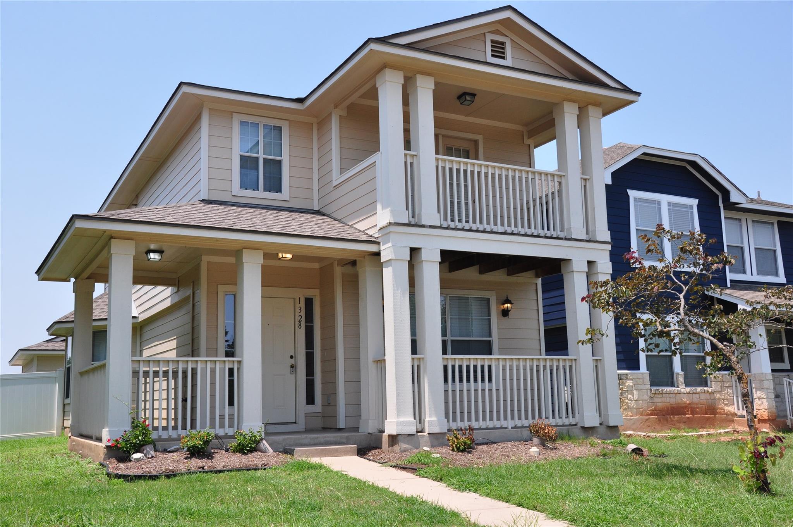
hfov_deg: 53.2
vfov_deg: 36.8
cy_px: 264
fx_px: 792
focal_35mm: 36
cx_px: 396
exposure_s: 1/500
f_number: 11
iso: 400
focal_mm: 24
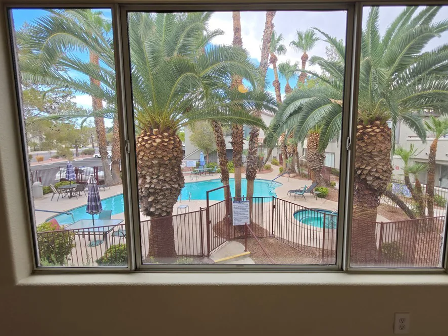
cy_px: 161
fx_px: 194
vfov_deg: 81.7
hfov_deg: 97.8
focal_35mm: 15
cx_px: 247
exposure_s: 1/1093
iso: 25
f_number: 1.9
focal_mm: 2.2
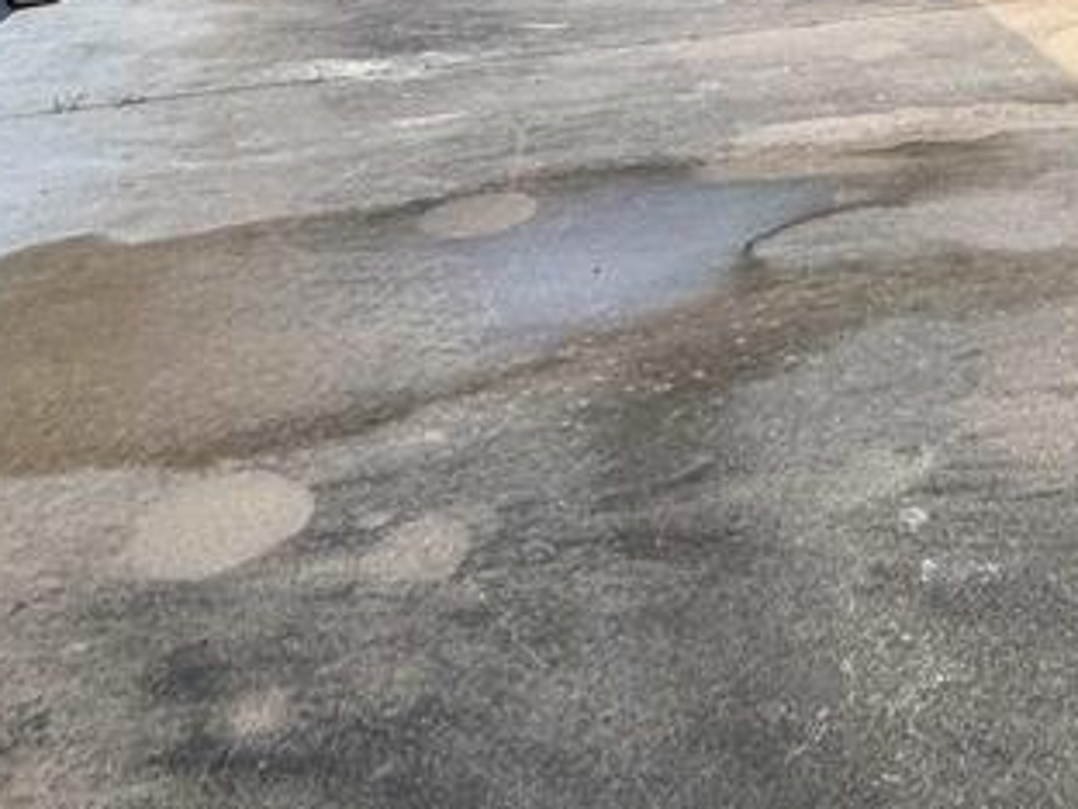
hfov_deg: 36.4
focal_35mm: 46
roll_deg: +0.9
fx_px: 1433
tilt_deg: -2.0
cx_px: 1116
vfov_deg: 25.5
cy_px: -330
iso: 64
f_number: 2.2
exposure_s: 1/1001
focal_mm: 2.22
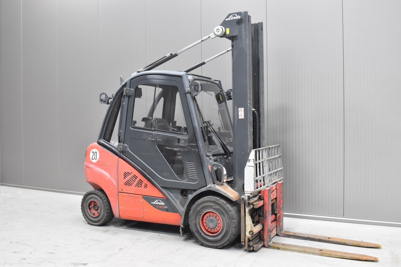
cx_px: 200
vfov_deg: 40.0
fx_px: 368
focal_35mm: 33
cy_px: 134
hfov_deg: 57.2
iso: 1600
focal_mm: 22
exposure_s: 1/20
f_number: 5.6
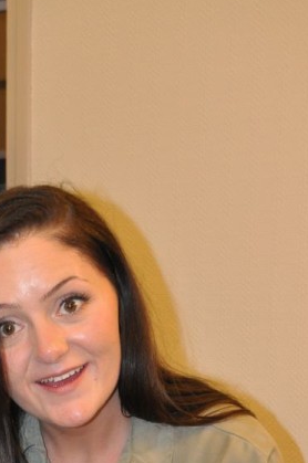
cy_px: 523
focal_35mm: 103
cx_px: 27
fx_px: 1326
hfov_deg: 13.1
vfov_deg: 19.0
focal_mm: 30
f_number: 4.2
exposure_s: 1/60
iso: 800
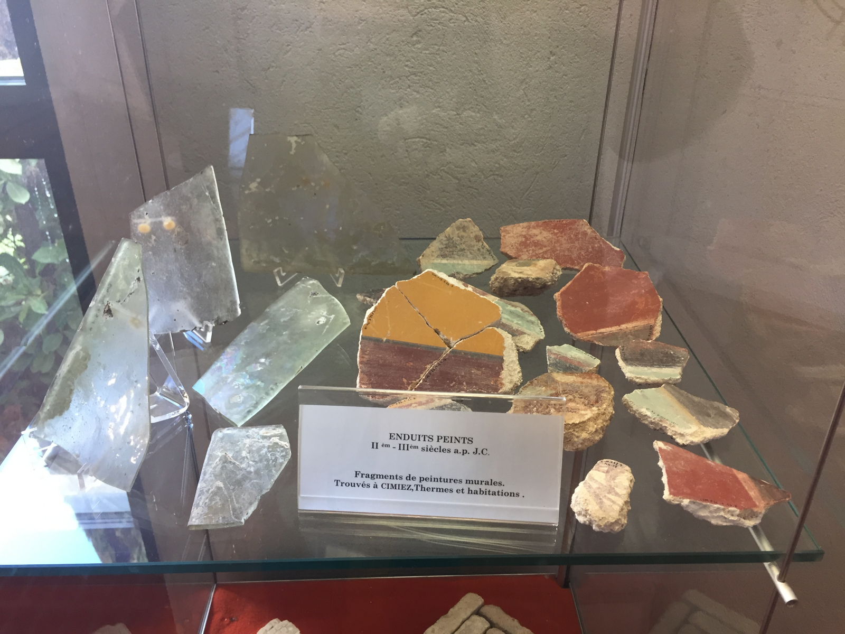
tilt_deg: -29.1
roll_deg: -0.5
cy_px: 317
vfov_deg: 48.2
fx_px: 708
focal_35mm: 29
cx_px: 422
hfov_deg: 61.7
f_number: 2.2
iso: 80
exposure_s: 1/33
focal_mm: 4.15
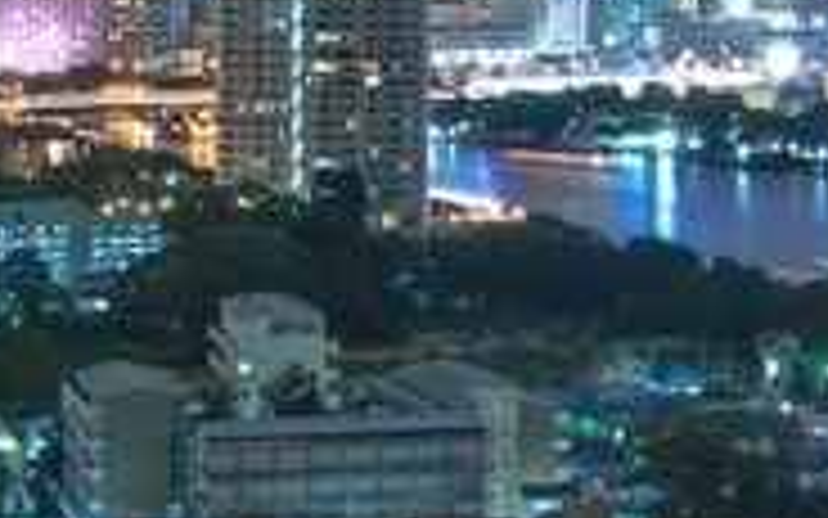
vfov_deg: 8.8
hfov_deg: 14.0
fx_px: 3320
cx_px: 814
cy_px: -63
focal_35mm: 147
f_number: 8
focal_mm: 23
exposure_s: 20
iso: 100
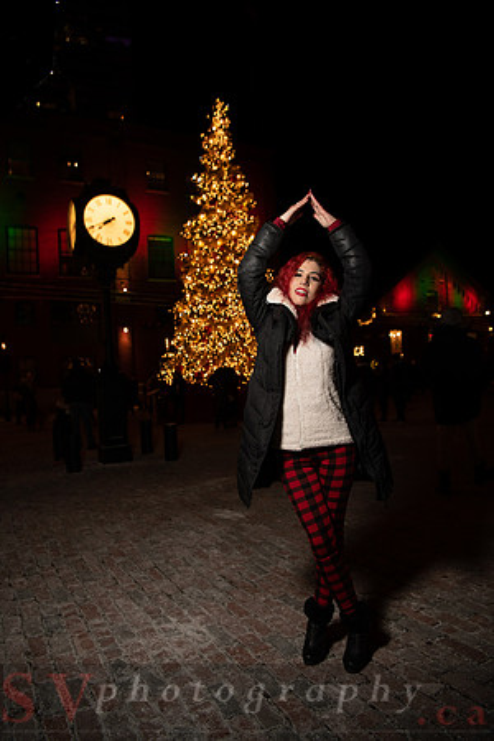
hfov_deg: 53.1
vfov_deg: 73.7
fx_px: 494
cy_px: 370
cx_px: 247
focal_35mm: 24
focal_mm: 24
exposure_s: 1/40
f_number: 3.5
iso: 400
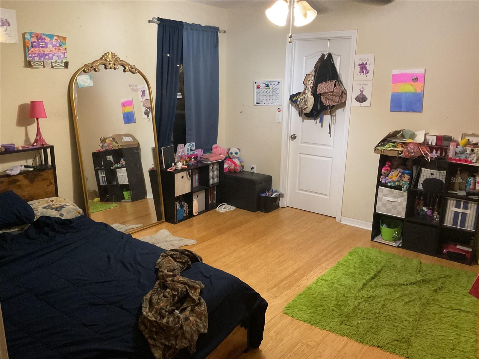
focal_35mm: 29
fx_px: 401
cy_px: 180
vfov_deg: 48.2
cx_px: 240
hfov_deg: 61.7
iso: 400
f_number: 1.8
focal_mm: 3
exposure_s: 1/30
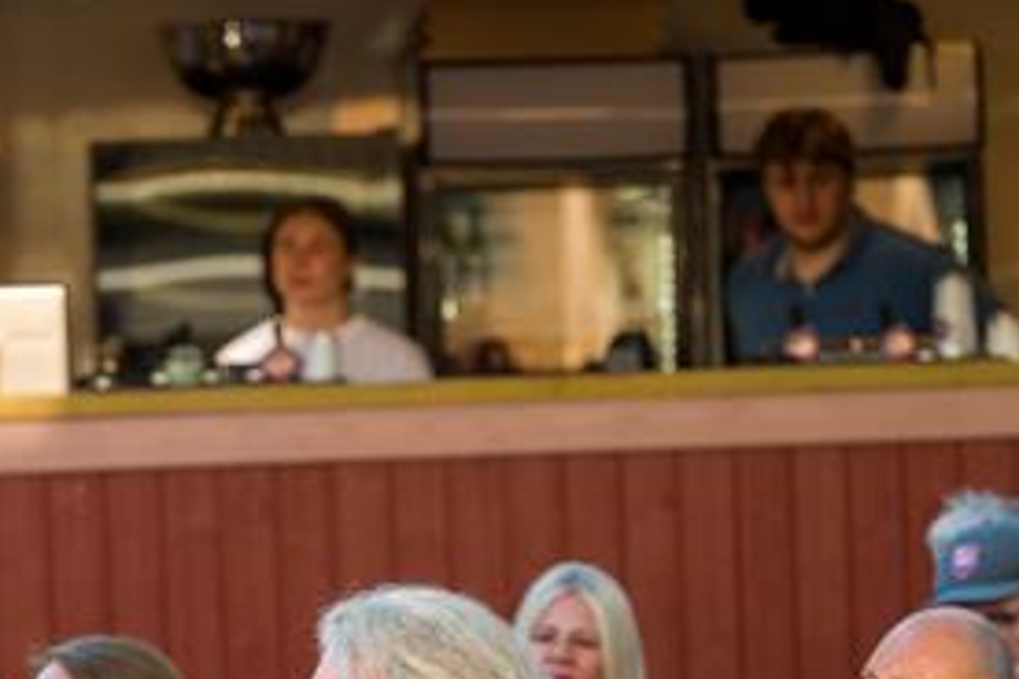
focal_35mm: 274
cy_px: 725
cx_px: 81
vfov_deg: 5.0
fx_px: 7755
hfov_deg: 7.5
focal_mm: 105
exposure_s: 1/640
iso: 320
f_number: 2.8
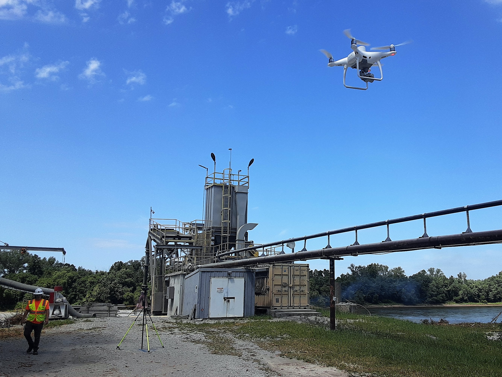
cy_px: 188
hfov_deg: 65.3
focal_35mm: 27
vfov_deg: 51.4
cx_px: 251
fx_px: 392
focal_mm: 2.91
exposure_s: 1/1706
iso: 40
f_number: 1.9
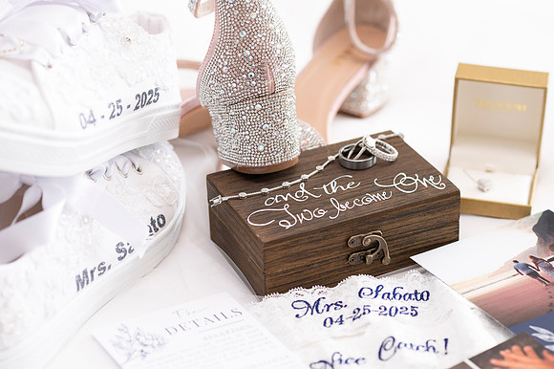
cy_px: 184
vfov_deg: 16.1
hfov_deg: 23.9
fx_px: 1307
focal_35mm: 85
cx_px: 277
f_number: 4
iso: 1250
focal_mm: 85
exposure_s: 1/200
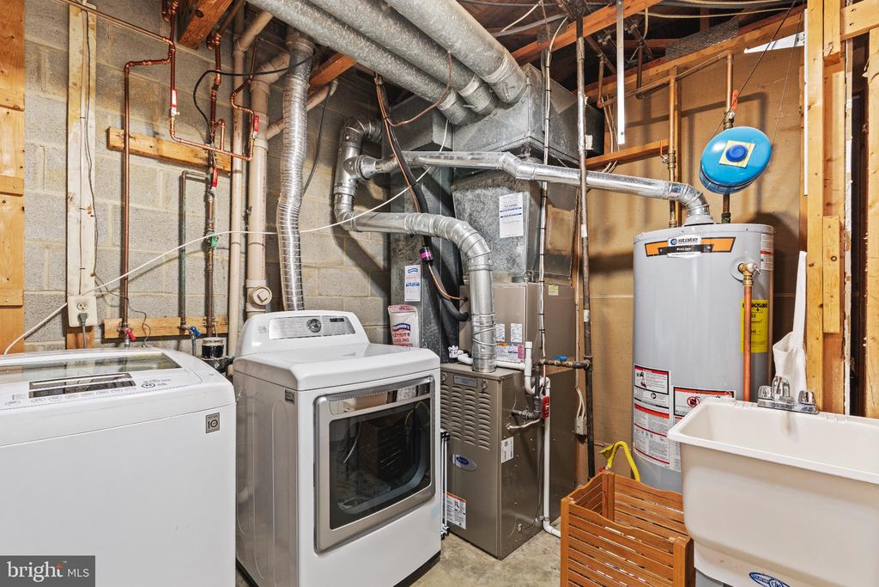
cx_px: 440
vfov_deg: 73.8
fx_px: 391
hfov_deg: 96.7
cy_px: 294
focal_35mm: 16
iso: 1000
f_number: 9
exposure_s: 1
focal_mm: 16
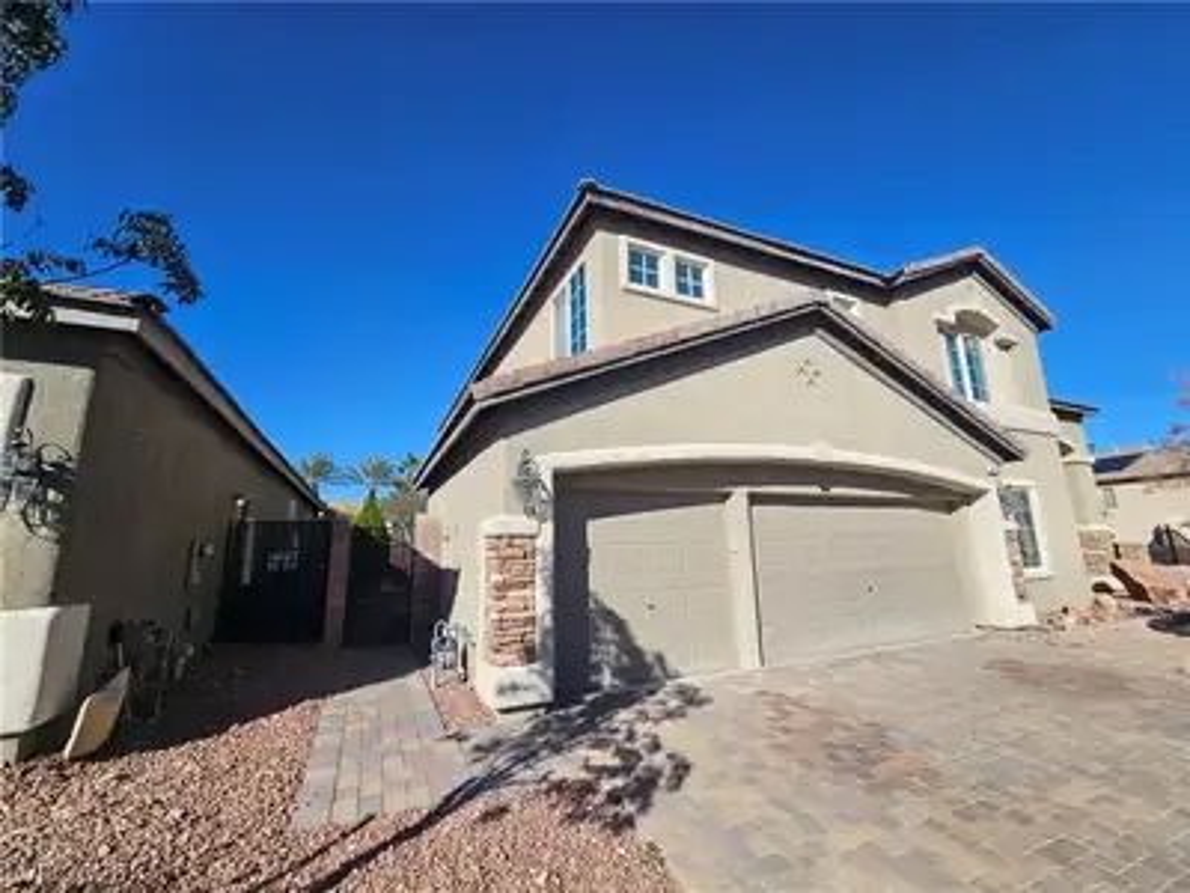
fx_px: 447
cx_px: 595
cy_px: 446
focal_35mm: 13
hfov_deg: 106.2
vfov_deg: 89.9
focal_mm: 2.2
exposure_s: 1/2969
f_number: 2.2
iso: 50
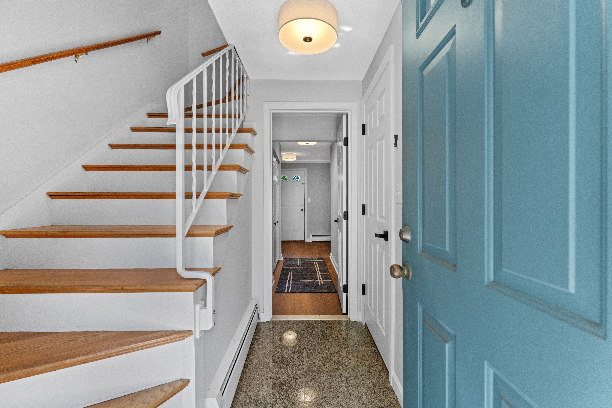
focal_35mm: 16
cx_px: 306
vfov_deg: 74.4
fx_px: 269
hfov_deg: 97.5
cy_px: 204
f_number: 11
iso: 1250
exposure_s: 1/15
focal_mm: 15.8
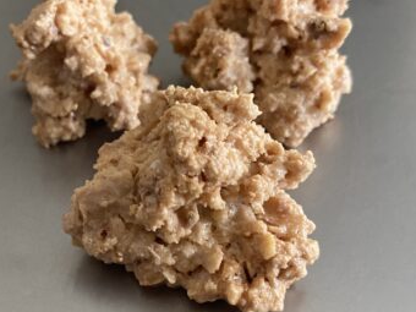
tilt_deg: -42.9
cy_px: 168
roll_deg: +3.0
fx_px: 613
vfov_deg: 28.6
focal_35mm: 51
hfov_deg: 37.2
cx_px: 146
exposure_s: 1/60
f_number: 1.8
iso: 250
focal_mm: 4.25
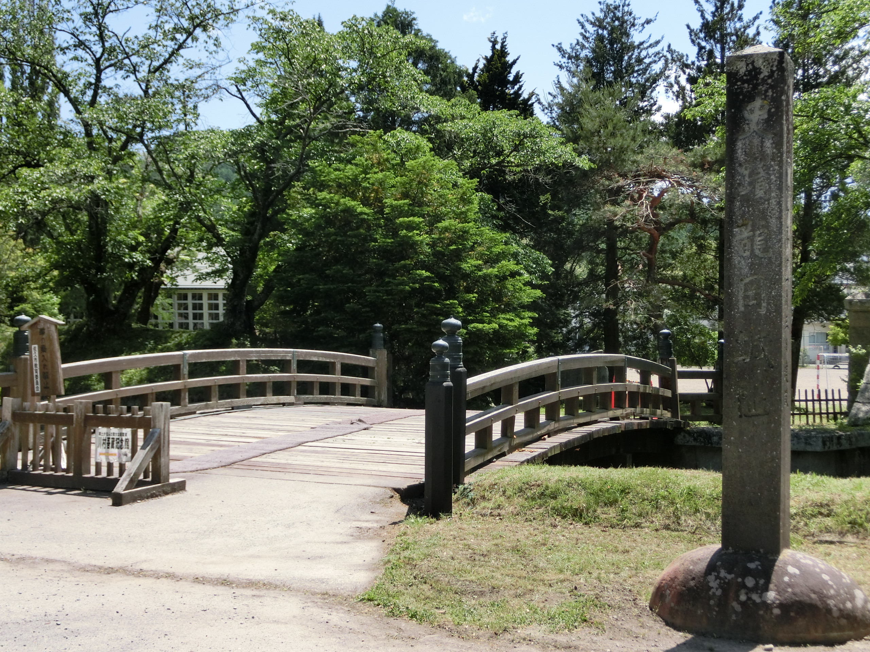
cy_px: 326
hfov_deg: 40.4
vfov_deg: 30.9
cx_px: 435
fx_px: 1181
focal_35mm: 47
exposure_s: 1/500
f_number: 4.2
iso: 80
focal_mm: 8.29
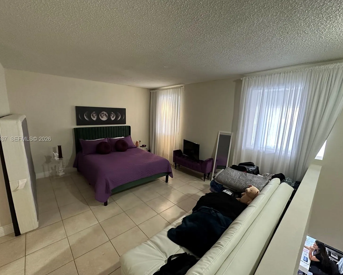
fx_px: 152
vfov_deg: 84.0
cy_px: 139
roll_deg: -2.0
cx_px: 166
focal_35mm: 15
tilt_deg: -9.7
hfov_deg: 96.8
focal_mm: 2.22
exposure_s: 1/60
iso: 500
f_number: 2.2
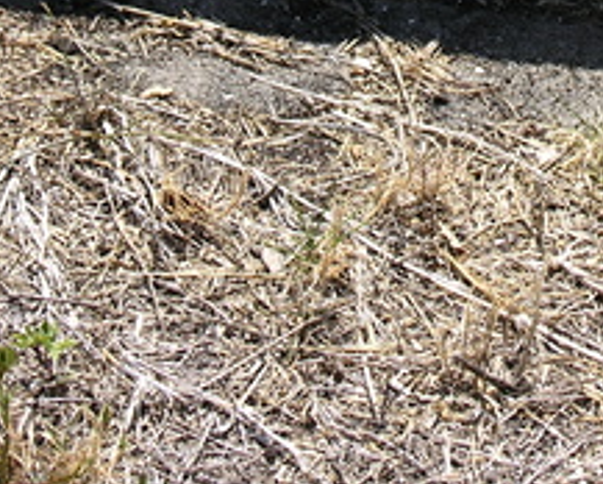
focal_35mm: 306
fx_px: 5466
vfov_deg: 5.0
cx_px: 609
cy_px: -306
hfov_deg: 6.3
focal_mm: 21.8
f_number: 4.4
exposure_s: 1/332
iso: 50
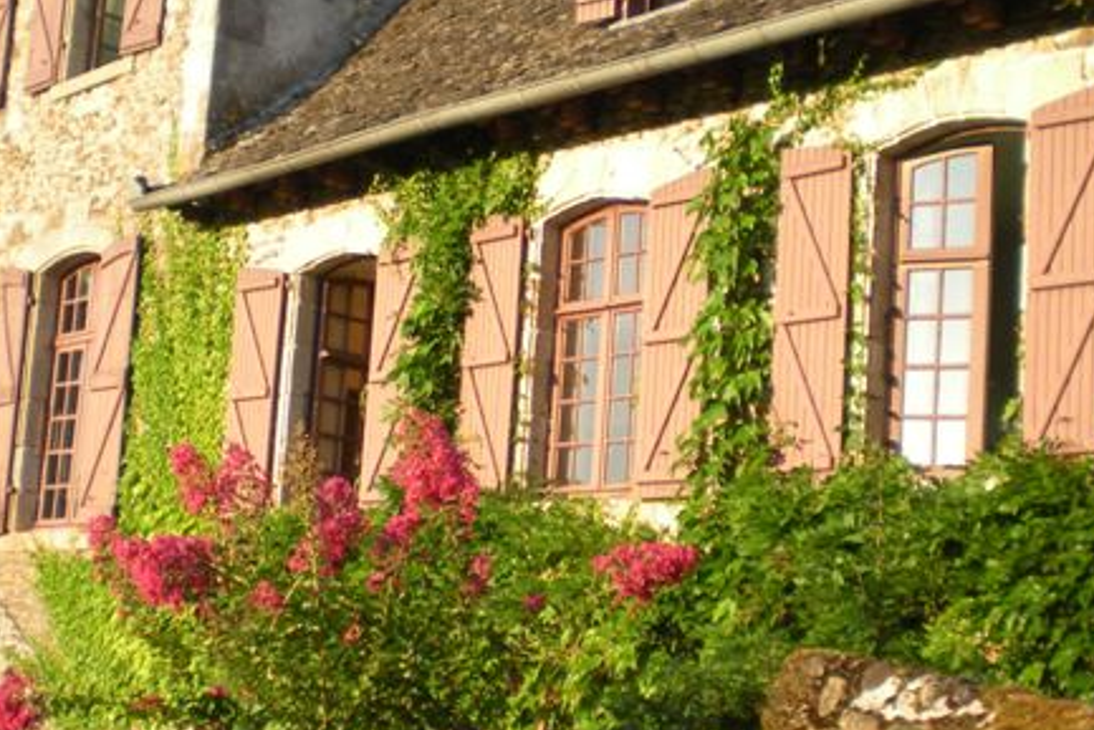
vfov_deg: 18.6
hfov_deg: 27.7
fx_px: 2219
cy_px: 263
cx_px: 480
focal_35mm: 73
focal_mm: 6.3
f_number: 3.1
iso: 64
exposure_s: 1/182
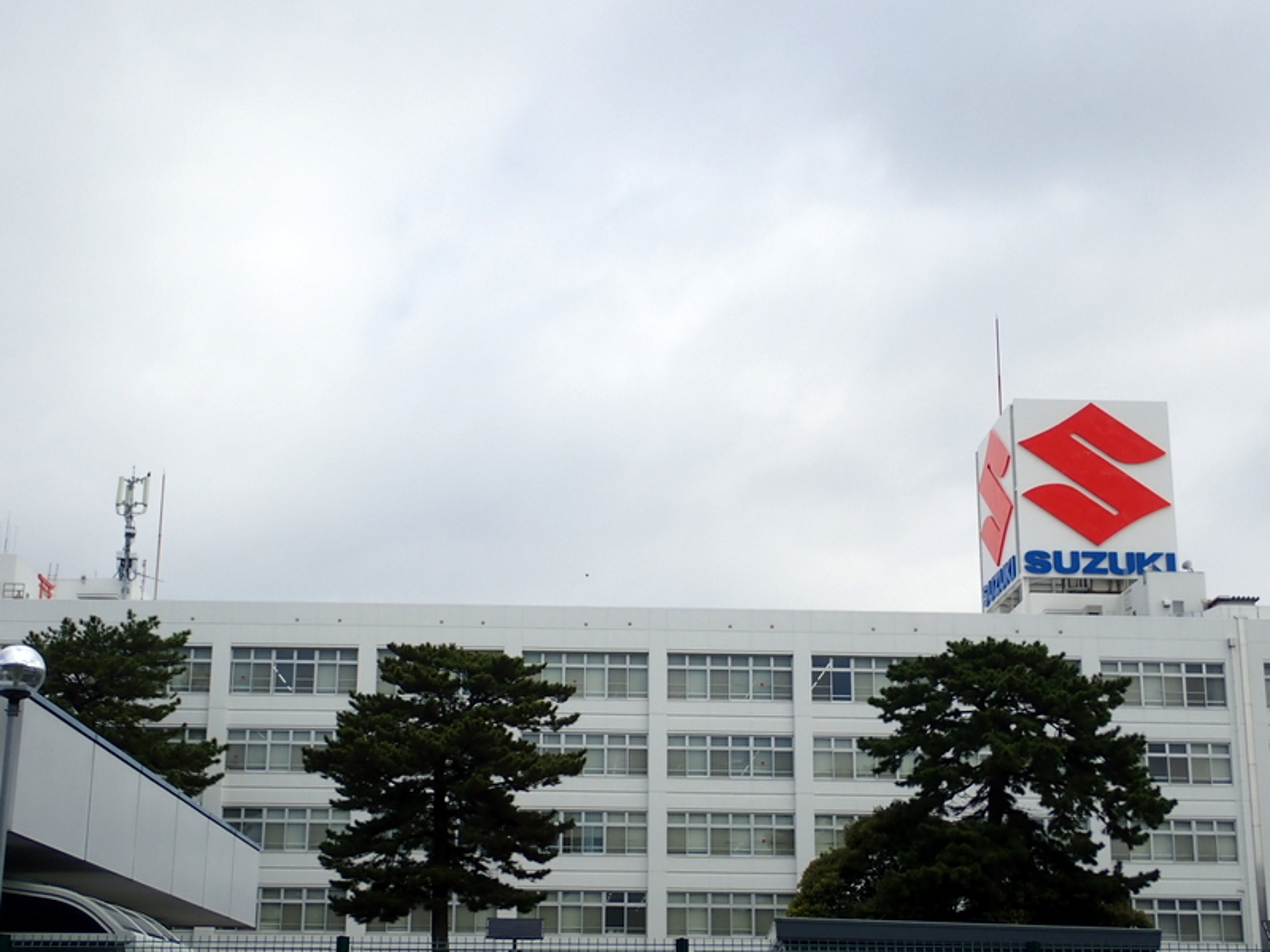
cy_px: 476
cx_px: 635
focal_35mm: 53
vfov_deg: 27.5
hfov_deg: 36.2
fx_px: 1944
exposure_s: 1/800
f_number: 4.5
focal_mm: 9.61
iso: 100
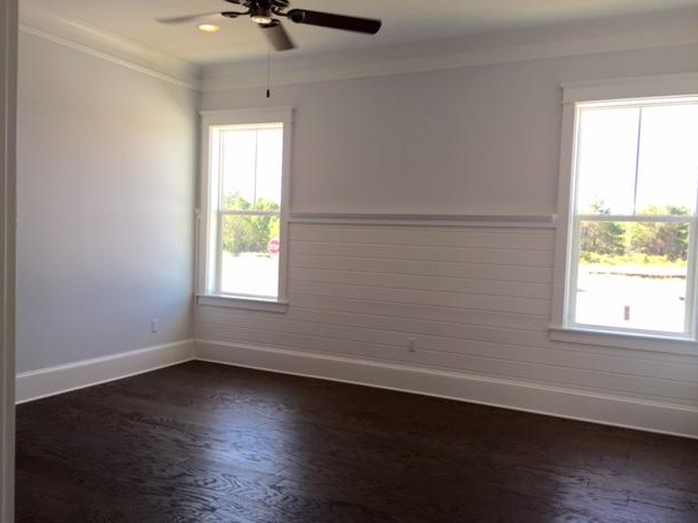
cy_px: 269
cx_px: 338
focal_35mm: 30
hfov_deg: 60.0
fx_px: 605
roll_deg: -2.4
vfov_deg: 46.8
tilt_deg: -3.4
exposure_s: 1/120
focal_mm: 4.15
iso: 40
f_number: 2.2
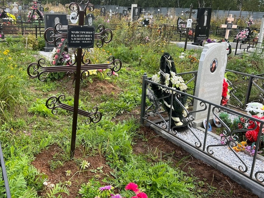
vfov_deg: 41.7
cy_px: 86
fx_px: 259
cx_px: 107
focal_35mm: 34
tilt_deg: -15.3
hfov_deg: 53.6
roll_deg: -1.2
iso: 50
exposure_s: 1/949
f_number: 1.5
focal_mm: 5.7
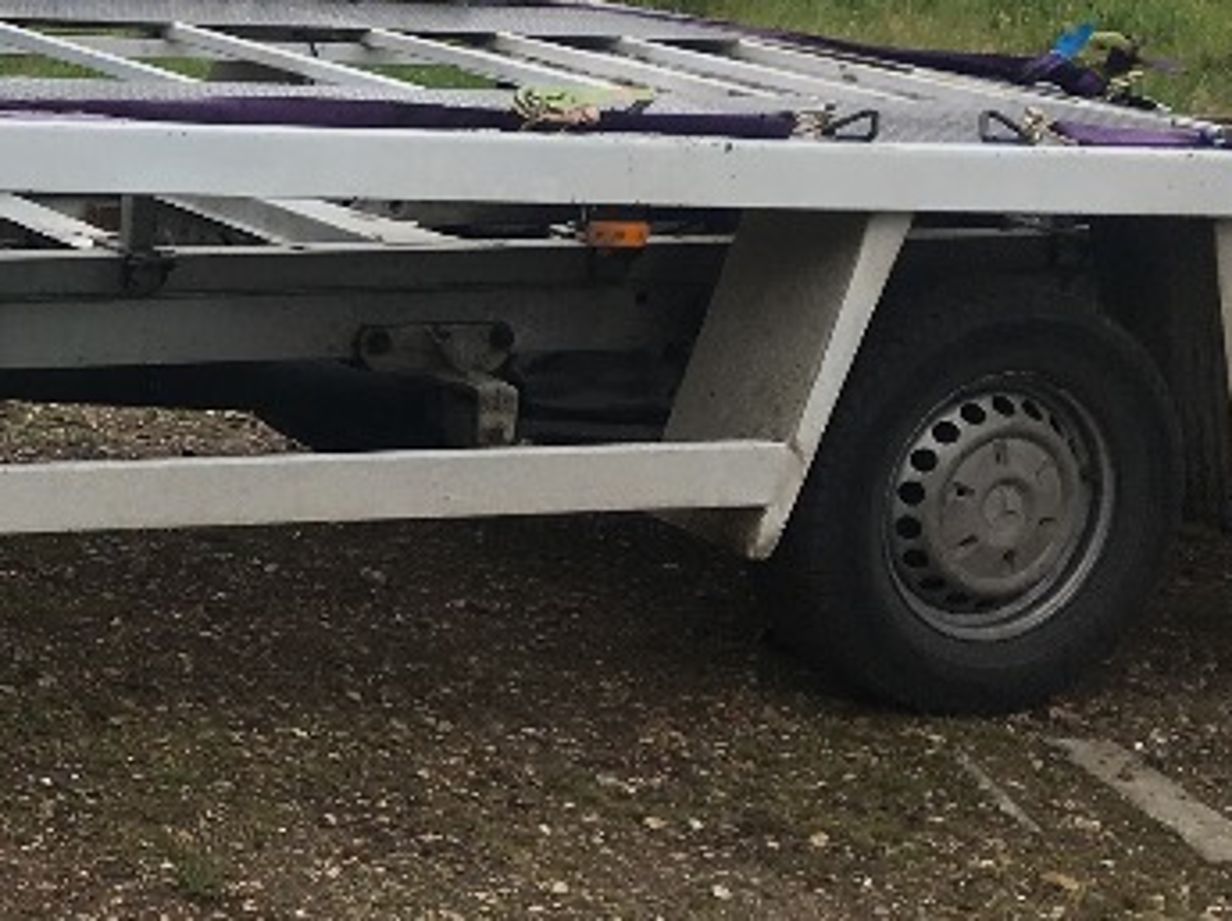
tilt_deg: -8.5
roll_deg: -5.5
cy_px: 264
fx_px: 3591
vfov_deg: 14.6
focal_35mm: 101
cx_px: -575
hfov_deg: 17.6
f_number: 2.2
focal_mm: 4.15
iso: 25
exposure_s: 1/1054
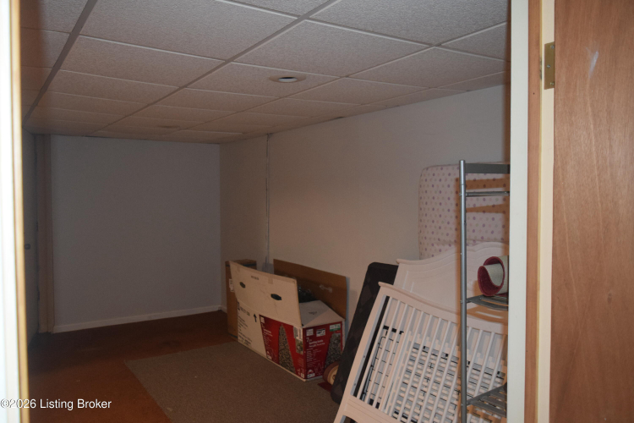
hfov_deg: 61.9
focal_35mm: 30
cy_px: 212
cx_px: 317
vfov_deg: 43.6
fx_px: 528
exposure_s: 1/60
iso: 2000
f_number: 3.5
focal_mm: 20
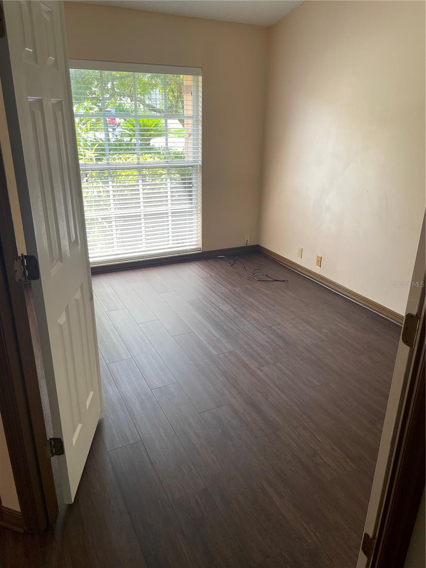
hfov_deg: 53.1
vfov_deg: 67.3
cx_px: 213
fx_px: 427
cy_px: 284
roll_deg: -0.4
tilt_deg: -21.2
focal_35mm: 26
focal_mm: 4.2
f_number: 1.6
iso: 64
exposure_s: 1/120
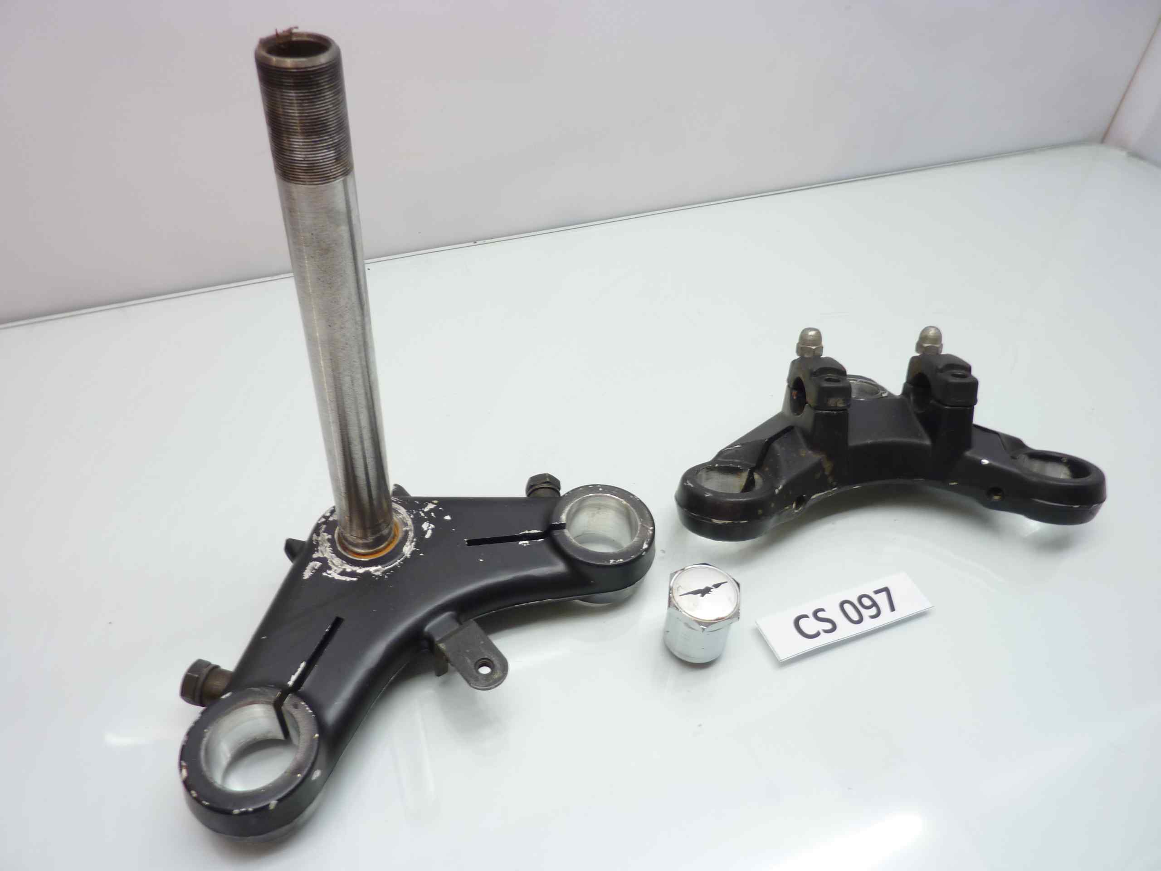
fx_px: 838
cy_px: 436
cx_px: 580
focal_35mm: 25
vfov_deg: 54.9
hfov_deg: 69.4
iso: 80
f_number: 3.3
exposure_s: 1/13
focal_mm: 4.1
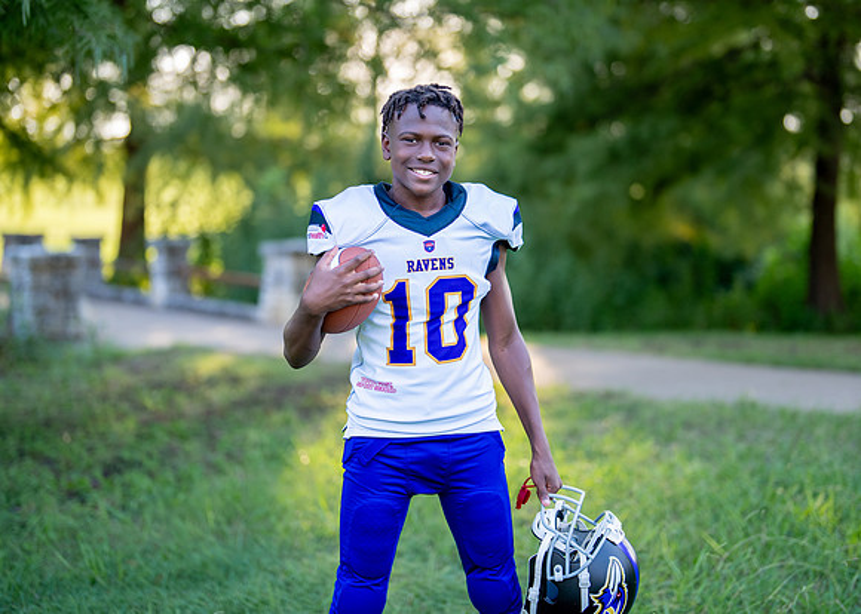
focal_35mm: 64
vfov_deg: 22.3
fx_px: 1555
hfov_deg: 30.9
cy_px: 265
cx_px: 454
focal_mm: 50
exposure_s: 1/1250
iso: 160
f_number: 1.2
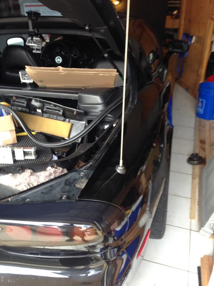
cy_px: 143
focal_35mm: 33
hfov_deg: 42.9
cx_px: 107
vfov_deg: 55.4
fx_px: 272
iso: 50
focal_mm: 4.1
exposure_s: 1/40
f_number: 2.4
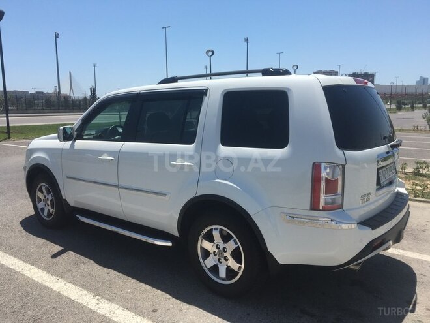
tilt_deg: -8.6
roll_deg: +0.5
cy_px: 162
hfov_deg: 61.7
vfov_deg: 48.2
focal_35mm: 29
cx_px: 215
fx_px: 360
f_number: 2.2
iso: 25
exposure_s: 1/1972
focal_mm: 4.15
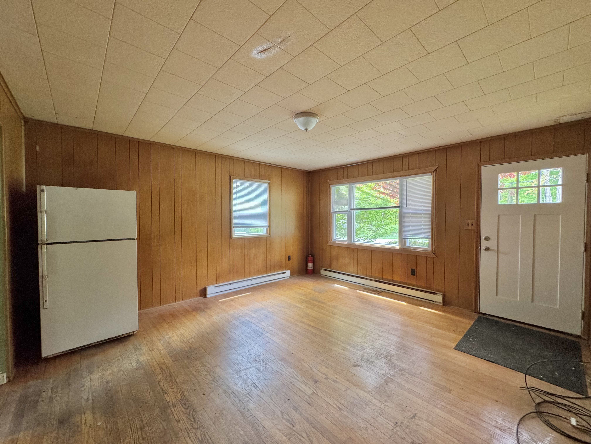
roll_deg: -0.1
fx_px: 239
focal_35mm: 14
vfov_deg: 85.7
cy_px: 222
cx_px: 296
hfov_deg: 102.1
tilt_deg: -1.8
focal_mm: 2.22
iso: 320
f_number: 2.2
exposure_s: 1/84
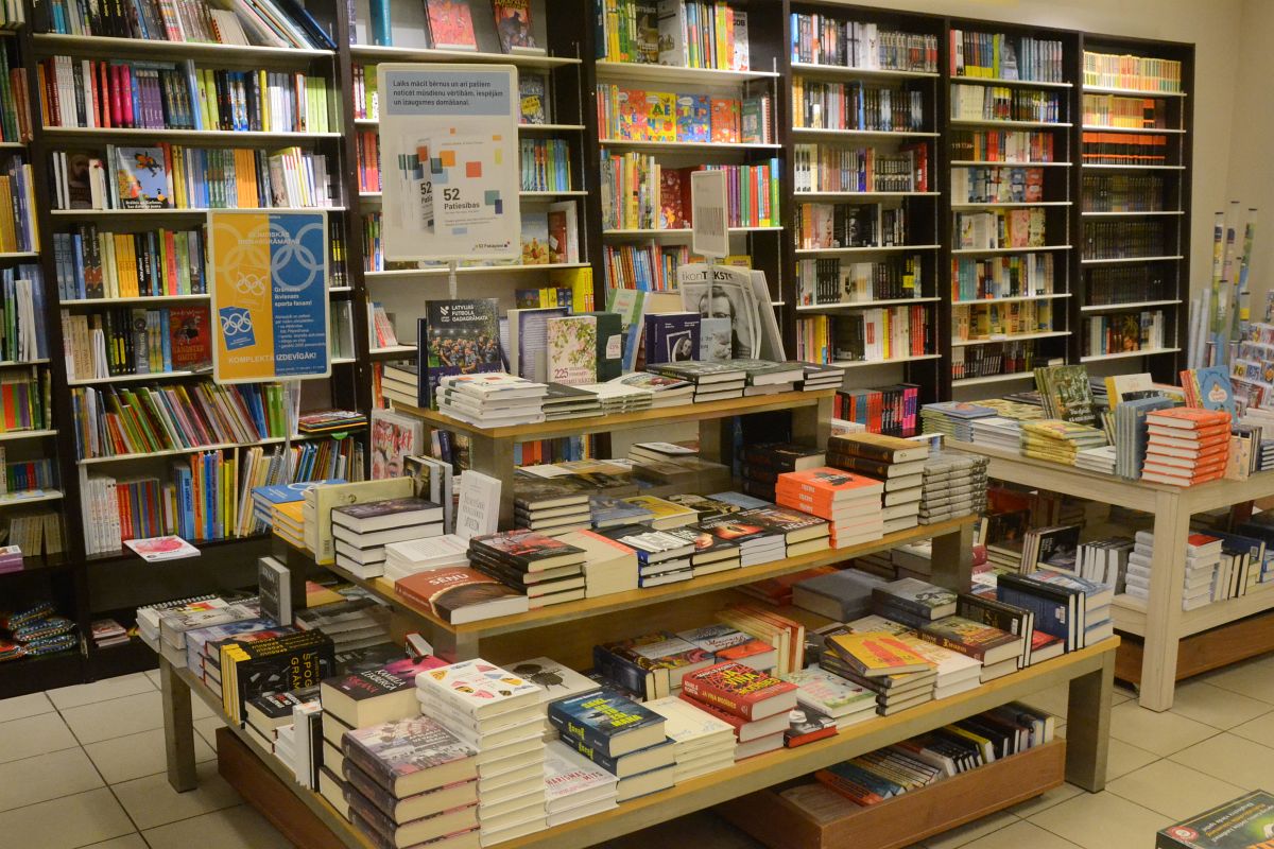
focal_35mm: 36
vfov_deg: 36.9
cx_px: 637
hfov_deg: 53.1
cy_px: 424
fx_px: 1274
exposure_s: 1/125
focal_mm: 24
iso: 3200
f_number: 9
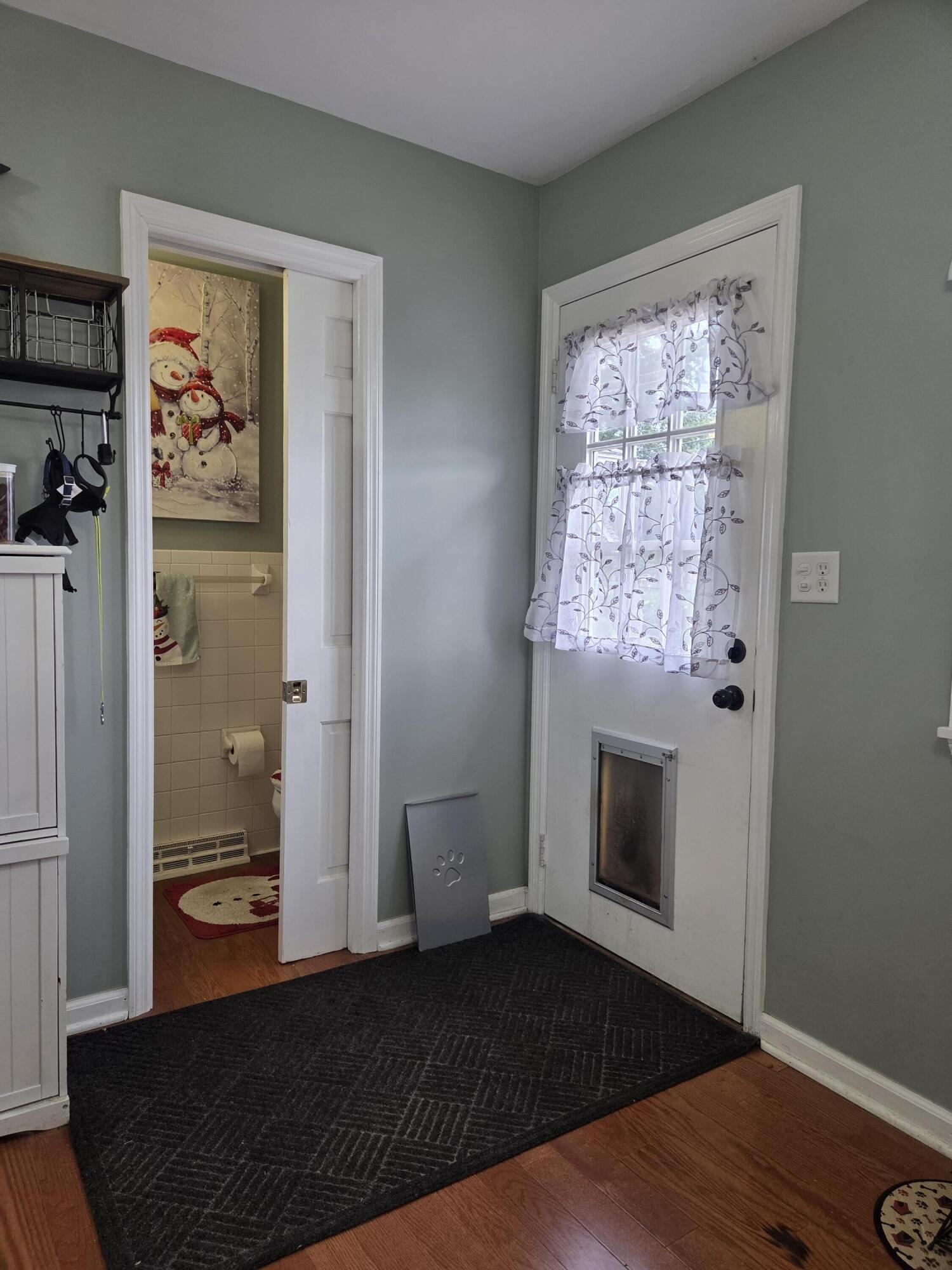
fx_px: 843
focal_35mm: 23
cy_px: 635
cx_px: 476
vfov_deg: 73.9
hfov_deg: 58.9
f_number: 1.8
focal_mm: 5.4
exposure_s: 1/120
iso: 125
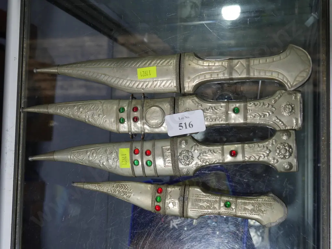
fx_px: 384
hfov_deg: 46.8
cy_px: 124
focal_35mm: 40
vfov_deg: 36.0
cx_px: 166
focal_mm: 20
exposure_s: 1/80
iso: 200
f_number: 4.4
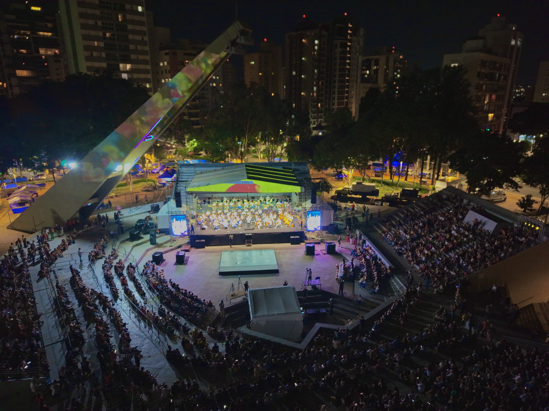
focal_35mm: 24
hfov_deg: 71.6
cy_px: 206
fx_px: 381
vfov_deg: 56.8
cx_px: 274
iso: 400
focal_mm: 8.67
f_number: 1.8
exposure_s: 1/15
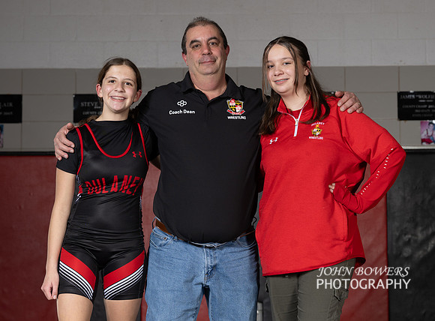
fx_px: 1253
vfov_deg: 14.6
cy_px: 167
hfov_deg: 19.7
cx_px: 253
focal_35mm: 100
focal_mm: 77
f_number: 5
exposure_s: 1/125
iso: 200
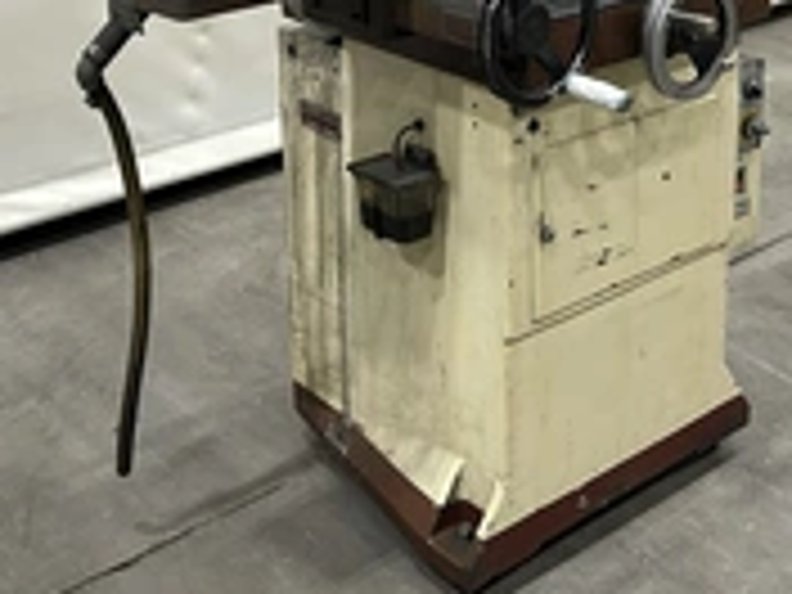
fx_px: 1350
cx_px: 414
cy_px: -9
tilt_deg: -12.0
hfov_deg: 32.7
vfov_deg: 23.7
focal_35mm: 59
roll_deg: +1.2
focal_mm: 5.7
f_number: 1.5
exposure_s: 1/60
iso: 250
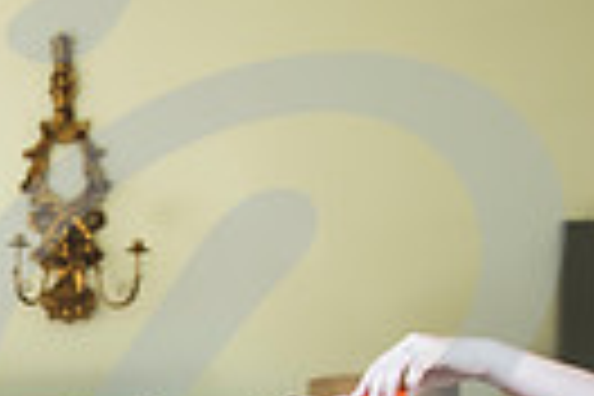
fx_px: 1798
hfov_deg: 17.8
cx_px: -124
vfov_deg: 12.0
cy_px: 609
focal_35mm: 109
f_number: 2.8
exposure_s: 1/125
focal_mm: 24
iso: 400
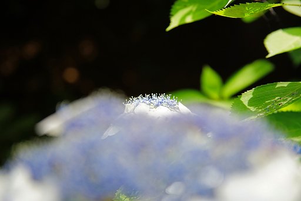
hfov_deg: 16.8
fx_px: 1020
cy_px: 100
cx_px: 150
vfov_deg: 11.2
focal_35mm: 122
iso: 800
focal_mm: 122
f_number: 5.6
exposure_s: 1/500
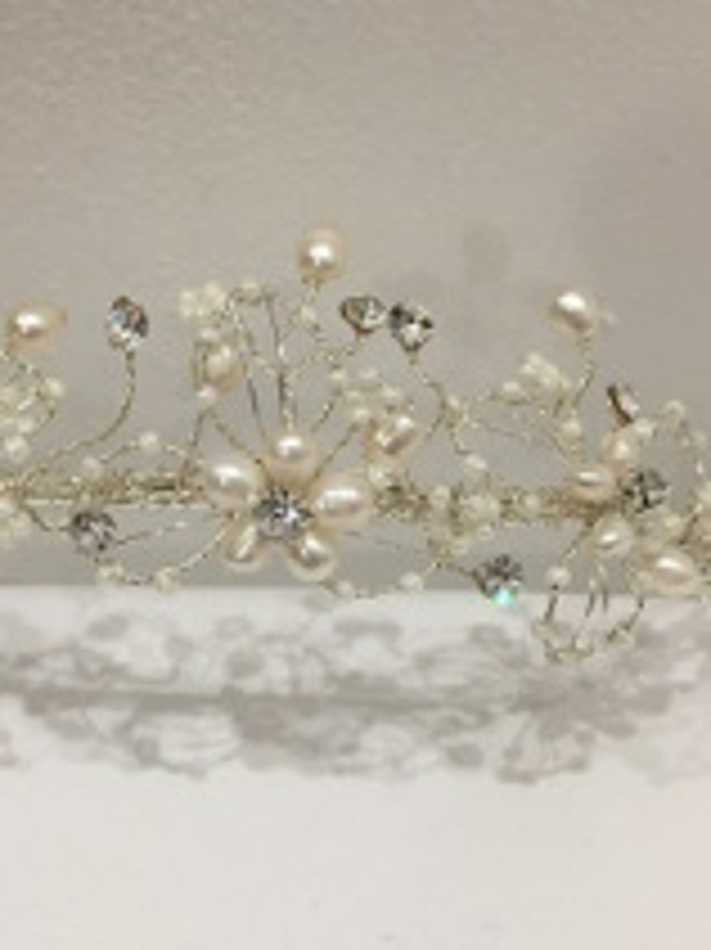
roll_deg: -0.6
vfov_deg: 34.7
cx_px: 274
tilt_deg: -34.2
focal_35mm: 55
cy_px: 617
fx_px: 1508
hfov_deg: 26.5
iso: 50
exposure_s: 1/33
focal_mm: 4.15
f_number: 2.2
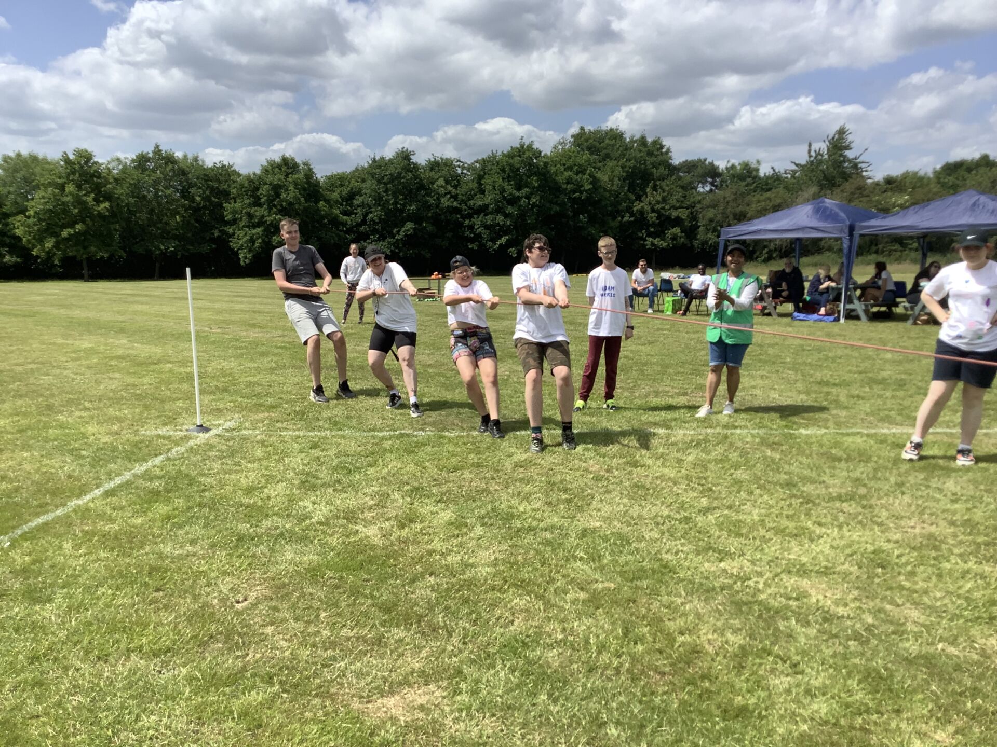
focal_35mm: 31
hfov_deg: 58.4
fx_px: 893
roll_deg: -1.1
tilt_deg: -8.3
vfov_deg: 45.4
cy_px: 374
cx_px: 498
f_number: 2.4
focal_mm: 3.3
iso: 25
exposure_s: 1/1508
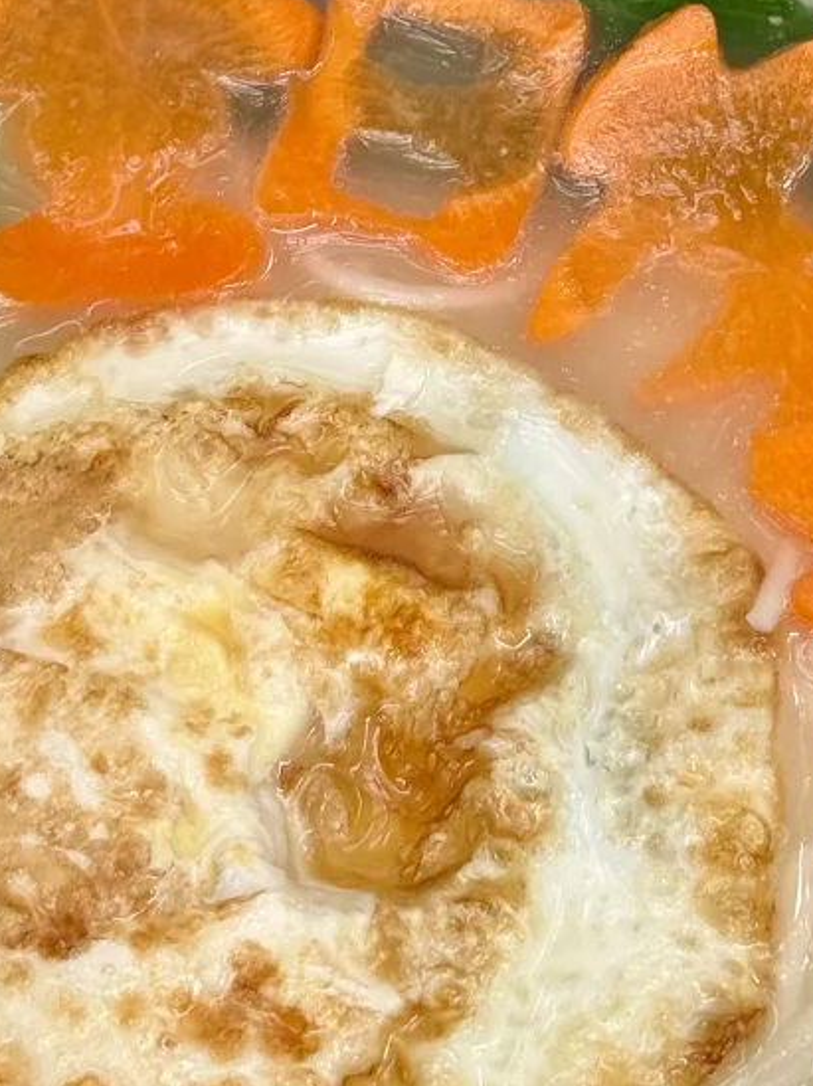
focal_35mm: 126
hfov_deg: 11.7
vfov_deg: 15.5
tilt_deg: -58.3
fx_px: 3950
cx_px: 487
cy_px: 138
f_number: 1.78
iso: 64
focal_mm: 6.76
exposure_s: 1/121
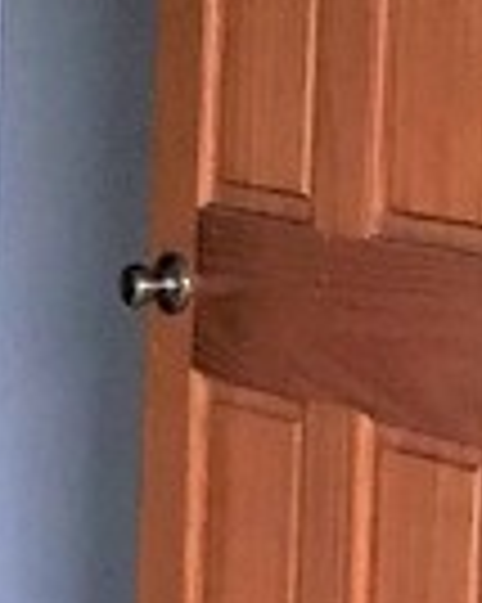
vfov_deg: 8.7
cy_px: 324
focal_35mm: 221
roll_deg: -0.2
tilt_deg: -6.7
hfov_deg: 6.9
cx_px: -203
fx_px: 3945
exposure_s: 1/15
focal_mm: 3.99
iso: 80
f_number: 1.8
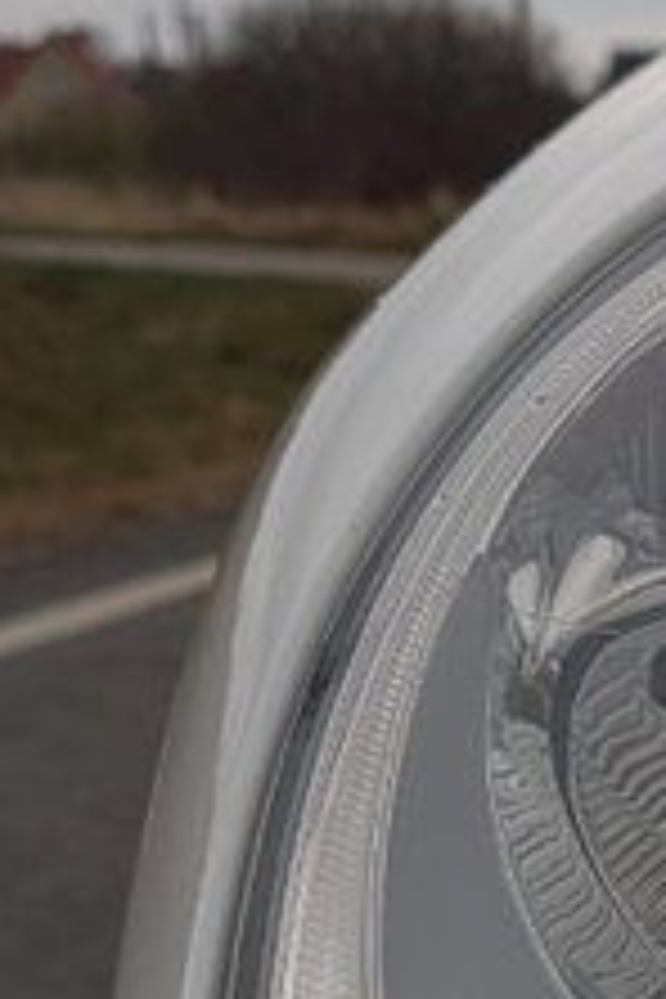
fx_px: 3191
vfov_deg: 17.3
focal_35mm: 115
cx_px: 1616
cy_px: 1026
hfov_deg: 10.3
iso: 27
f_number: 1.68
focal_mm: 6.9
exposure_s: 1/244
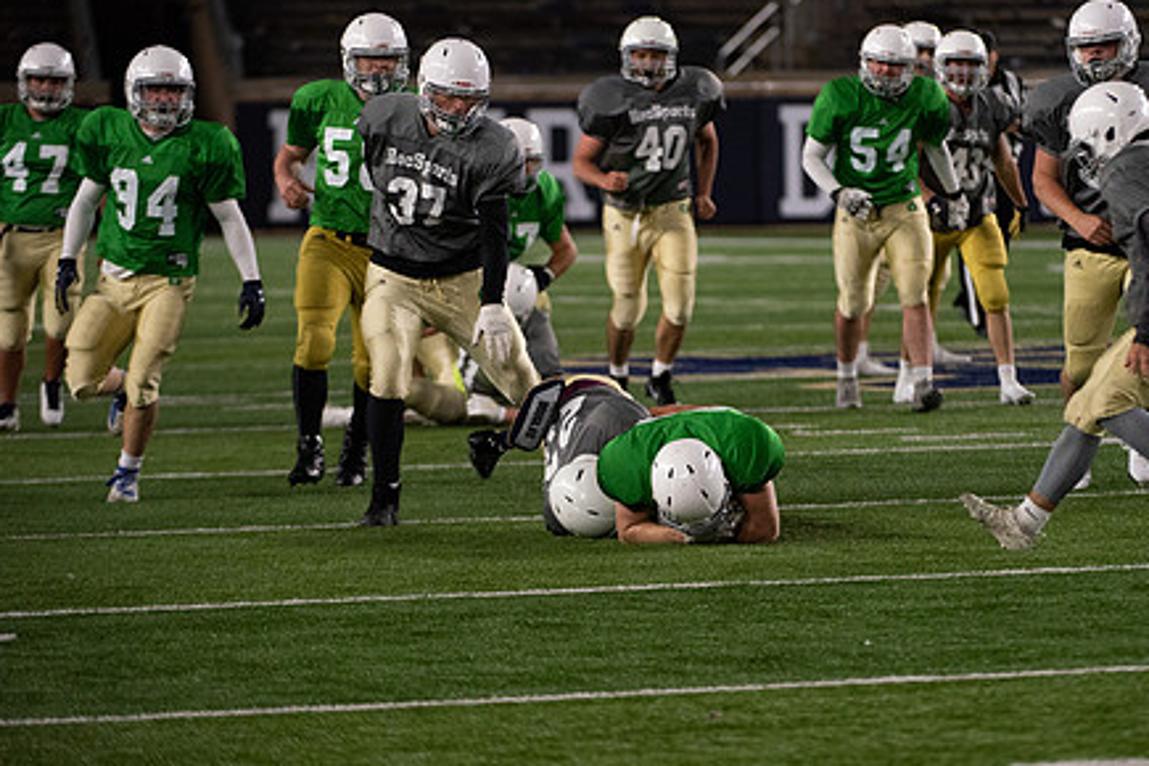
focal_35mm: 320
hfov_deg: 6.4
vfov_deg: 4.3
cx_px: 711
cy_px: 368
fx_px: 10213
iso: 2800
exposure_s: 1/500
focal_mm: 240
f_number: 4
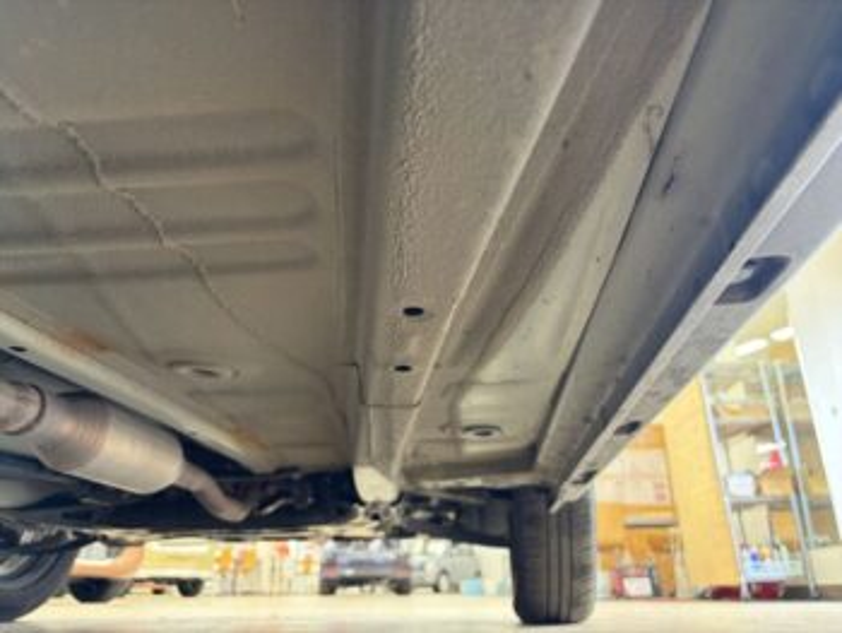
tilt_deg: +23.2
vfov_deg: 53.1
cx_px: 421
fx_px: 633
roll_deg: +0.9
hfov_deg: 67.3
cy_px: 316
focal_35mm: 26
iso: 250
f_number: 1.6
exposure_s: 1/60
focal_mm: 5.96
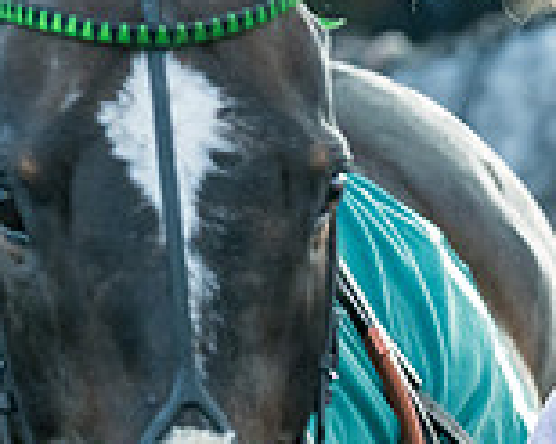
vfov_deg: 2.5
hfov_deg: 3.1
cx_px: 646
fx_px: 10311
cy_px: 351
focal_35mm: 627
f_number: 5
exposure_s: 1/250
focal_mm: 135
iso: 1000
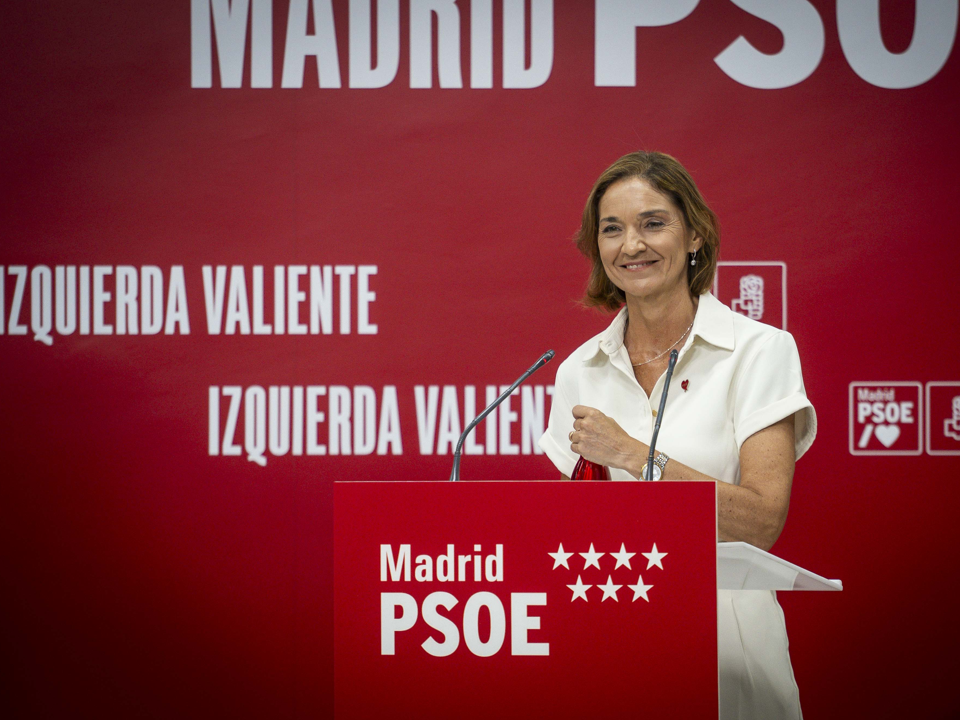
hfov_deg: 6.6
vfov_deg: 5.0
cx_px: 533
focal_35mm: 300
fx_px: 8320
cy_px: 360
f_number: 2.8
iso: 800
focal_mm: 185
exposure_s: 1/320
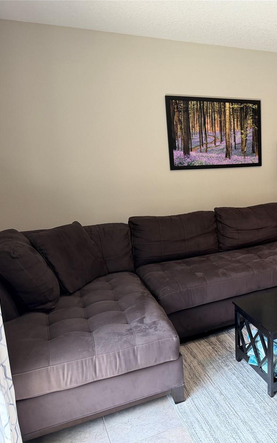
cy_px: 222
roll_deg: +0.3
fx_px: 411
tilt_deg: -12.8
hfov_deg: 33.3
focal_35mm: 34
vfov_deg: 56.7
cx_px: 293
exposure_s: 1/143
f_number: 1.78
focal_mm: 6.76
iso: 200
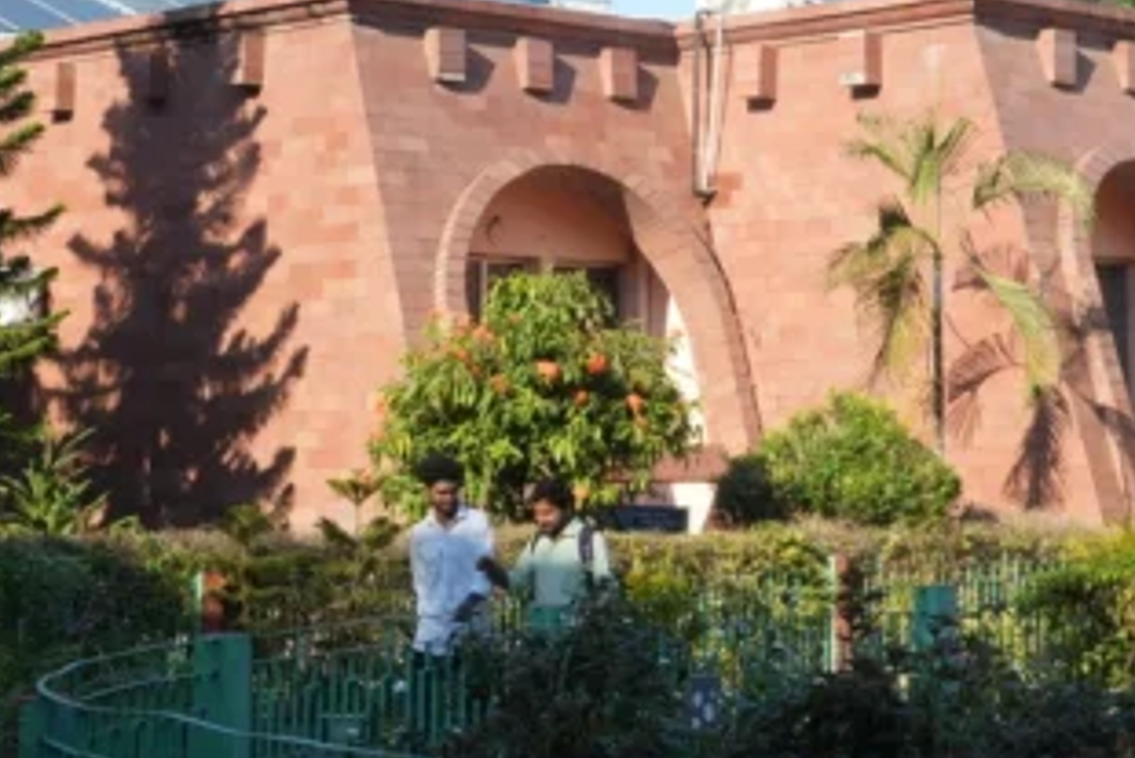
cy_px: -44
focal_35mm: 92
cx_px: 780
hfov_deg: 22.0
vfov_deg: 14.6
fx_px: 2902
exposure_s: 1/160
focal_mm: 41
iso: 800
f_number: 18
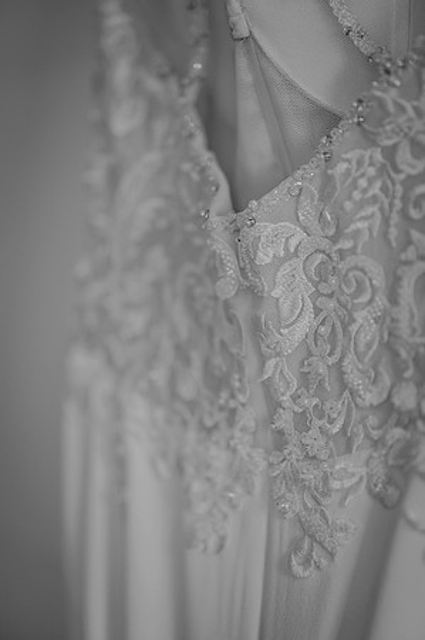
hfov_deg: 16.0
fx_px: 1509
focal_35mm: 85
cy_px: 320
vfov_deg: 23.9
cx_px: 212
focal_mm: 85
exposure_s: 1/125
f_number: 1.8
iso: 220
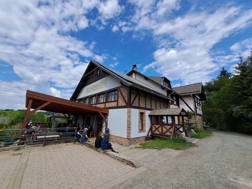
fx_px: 95
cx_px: 126
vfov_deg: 89.9
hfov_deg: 106.2
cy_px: 94
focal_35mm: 13
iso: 40
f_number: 2.2
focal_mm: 1.42
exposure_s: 1/1637
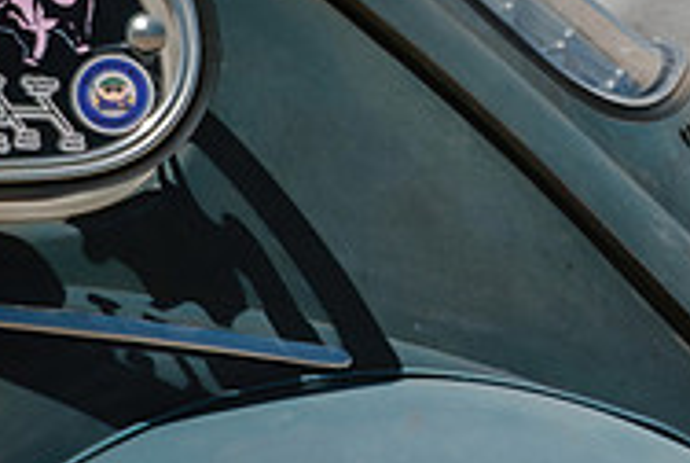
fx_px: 44498
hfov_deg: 0.9
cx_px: 921
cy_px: 685
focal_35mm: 2318
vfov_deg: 0.6
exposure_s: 1/125
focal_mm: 502
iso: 125
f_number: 8
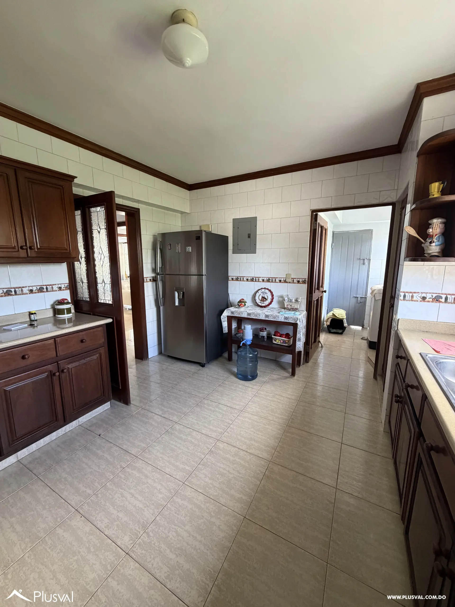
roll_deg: -0.5
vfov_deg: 102.1
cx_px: 228
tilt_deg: -9.3
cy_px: 304
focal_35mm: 14
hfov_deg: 85.7
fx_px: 245
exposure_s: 1/69
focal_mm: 2.22
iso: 320
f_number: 2.2
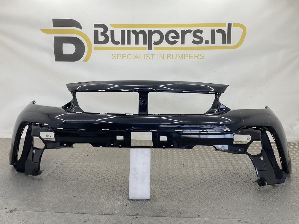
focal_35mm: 29
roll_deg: -1.7
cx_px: 150
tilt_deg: -11.4
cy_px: 112
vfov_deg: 48.2
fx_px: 250
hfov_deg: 61.7
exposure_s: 1/120
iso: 20
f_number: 1.8
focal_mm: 3
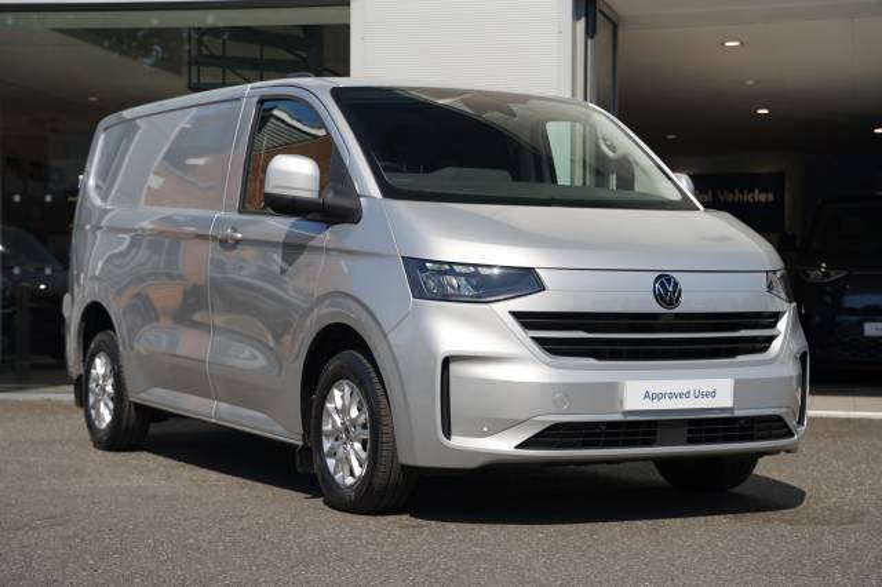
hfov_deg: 28.9
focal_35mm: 70
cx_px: 441
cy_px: 294
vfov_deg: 19.4
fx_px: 1714
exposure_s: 1/400
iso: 100
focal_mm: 70
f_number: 4.5
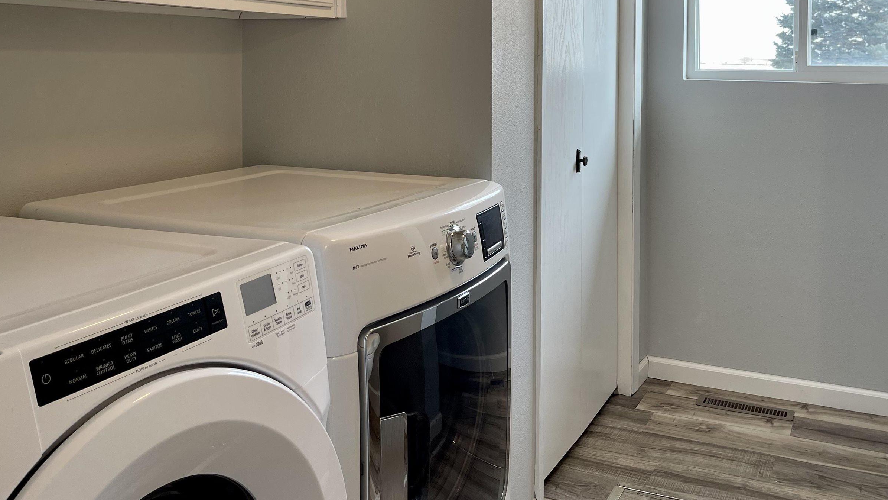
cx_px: 537
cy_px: 91
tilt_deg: -1.5
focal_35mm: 35
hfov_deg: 56.2
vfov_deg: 32.7
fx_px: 824
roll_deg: -0.7
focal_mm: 5.1
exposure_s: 1/120
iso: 64
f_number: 1.6
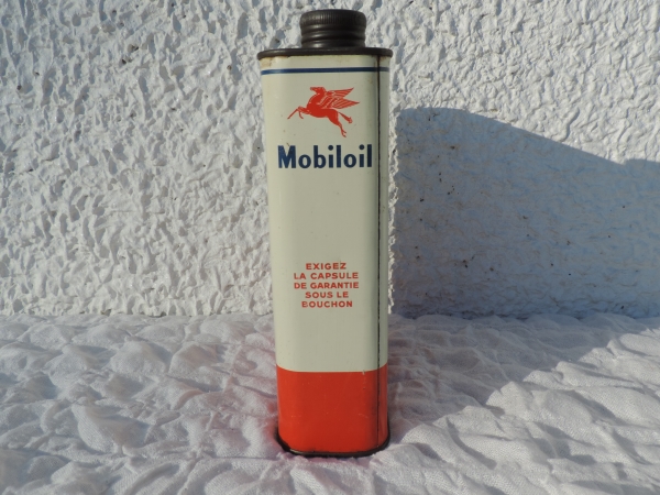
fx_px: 534
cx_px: 330
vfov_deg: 49.7
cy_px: 248
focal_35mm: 28
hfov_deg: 63.4
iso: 80
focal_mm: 4.9
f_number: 3.1
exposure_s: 1/1250
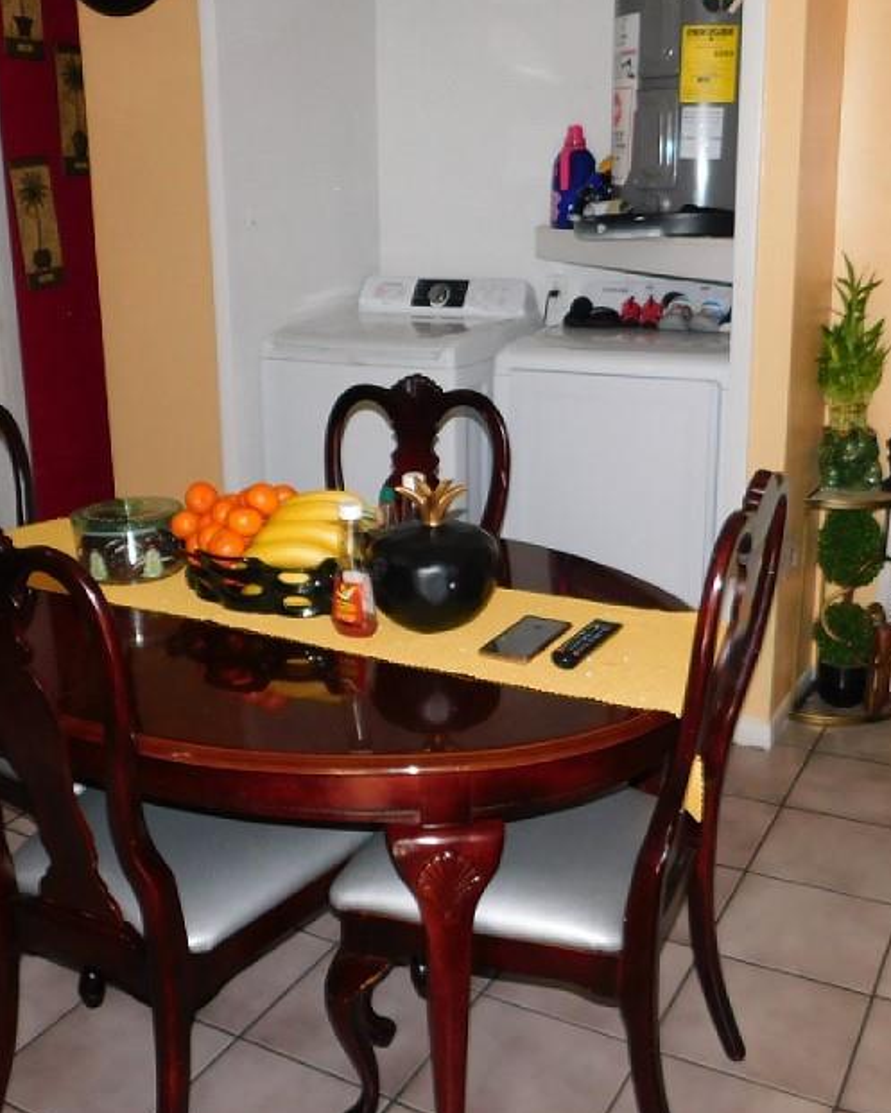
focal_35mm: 37
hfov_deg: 40.1
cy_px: 505
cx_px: 387
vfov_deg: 49.0
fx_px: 1219
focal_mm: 4
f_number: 3
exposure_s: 1/30
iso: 200
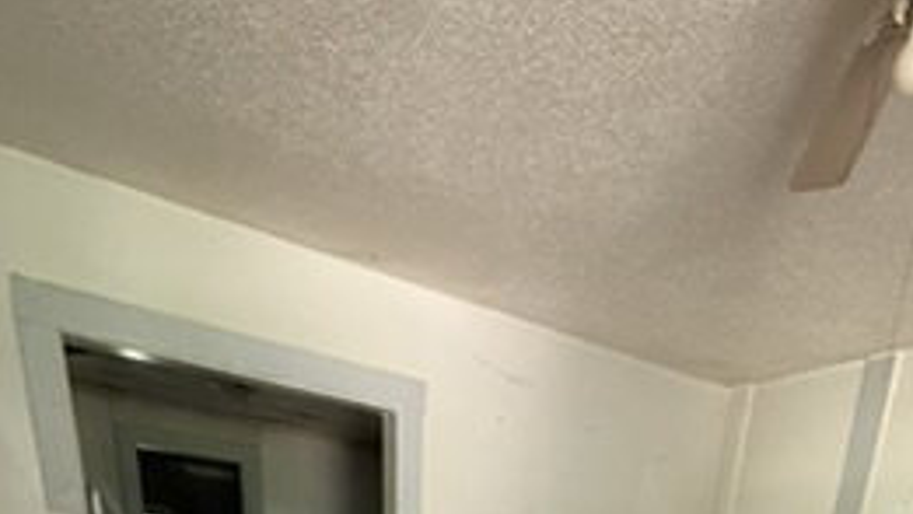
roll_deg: -7.8
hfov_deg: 66.9
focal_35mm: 28
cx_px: 570
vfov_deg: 25.6
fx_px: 678
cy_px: 836
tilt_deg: -20.4
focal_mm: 2.22
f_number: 2.2
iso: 400
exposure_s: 1/60
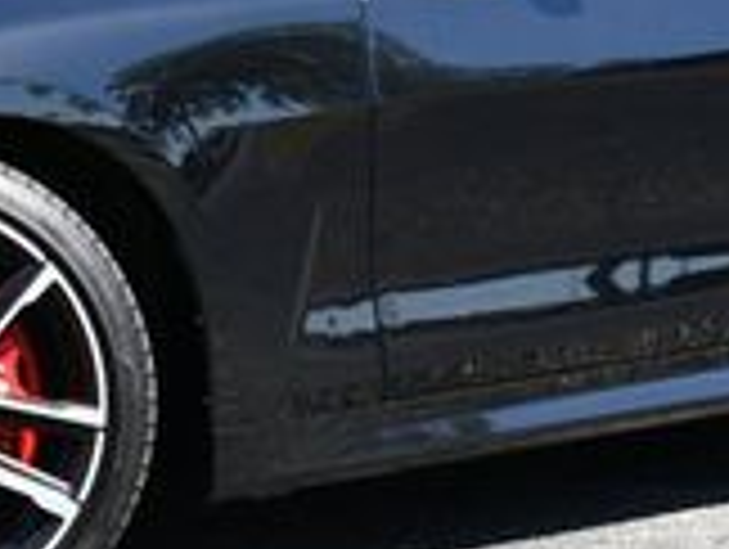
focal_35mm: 152
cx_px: 238
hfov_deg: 13.0
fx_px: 3206
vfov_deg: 9.6
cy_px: -166
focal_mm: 20
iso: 200
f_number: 8
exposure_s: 1/250
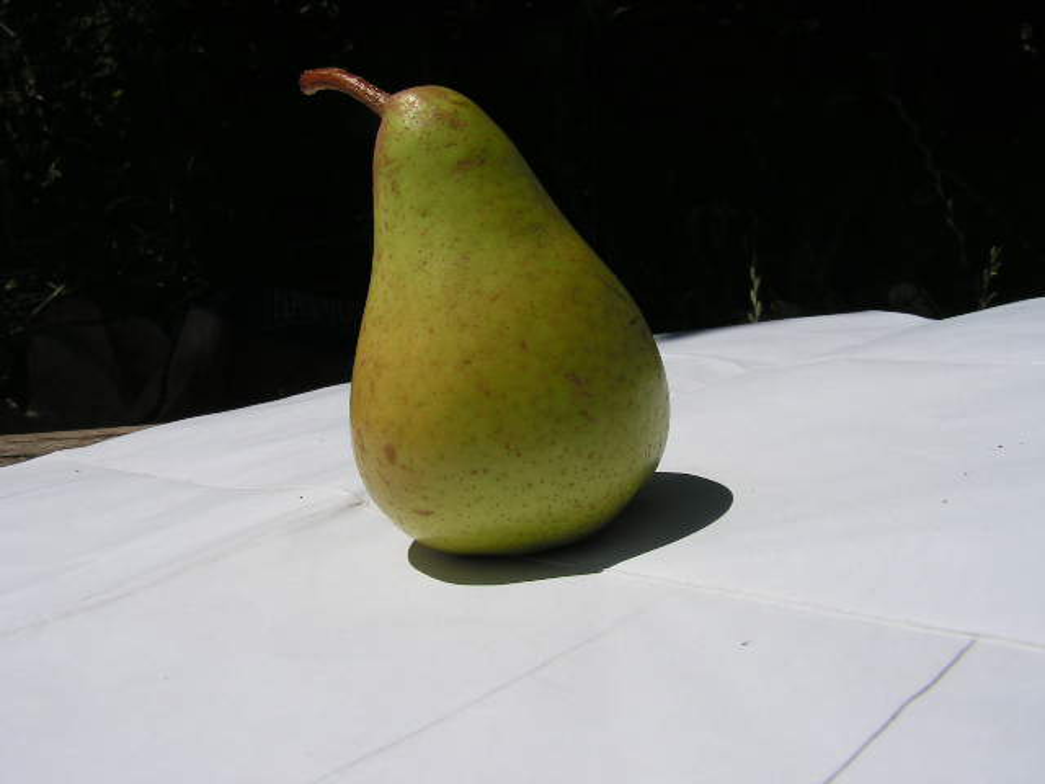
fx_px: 1087
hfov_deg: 51.4
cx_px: 522
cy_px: 392
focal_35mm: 36
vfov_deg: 39.7
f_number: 8
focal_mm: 6
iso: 64
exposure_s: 1/800
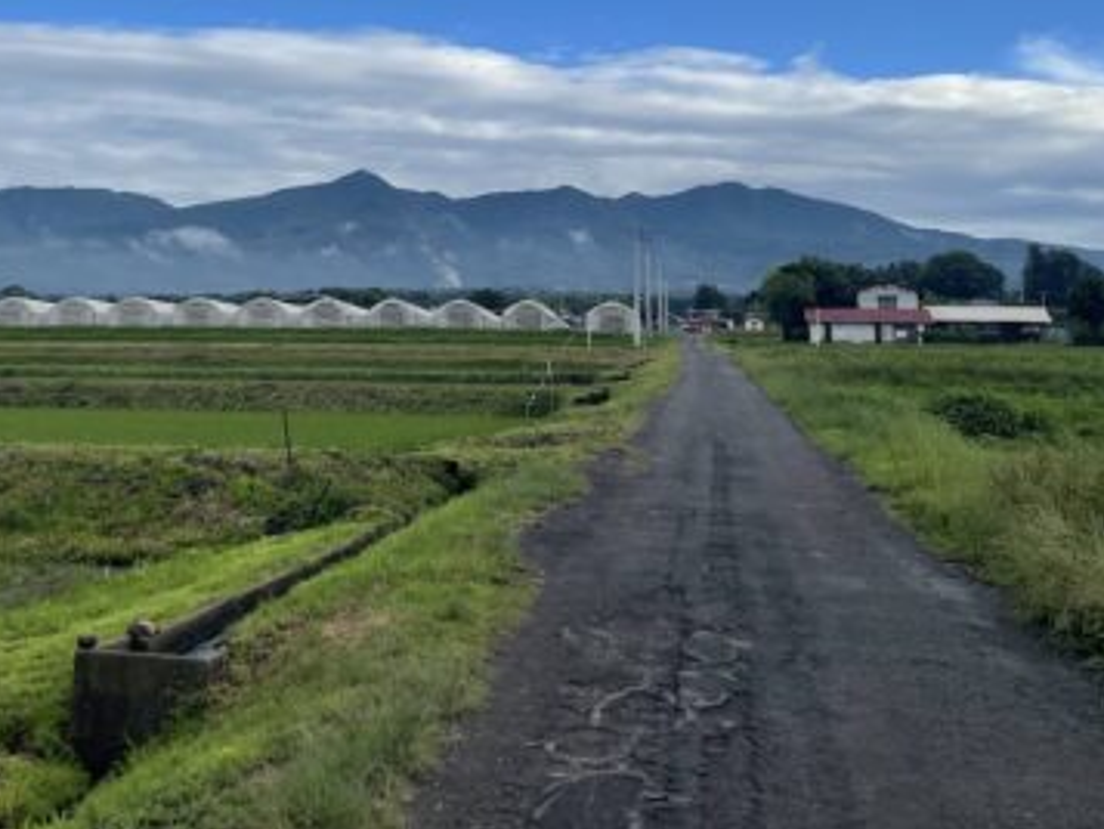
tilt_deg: +10.4
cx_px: 365
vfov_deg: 28.4
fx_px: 1563
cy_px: 60
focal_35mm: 49
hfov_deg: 38.4
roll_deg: -1.5
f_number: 1.6
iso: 32
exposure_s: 1/4202
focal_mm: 5.1
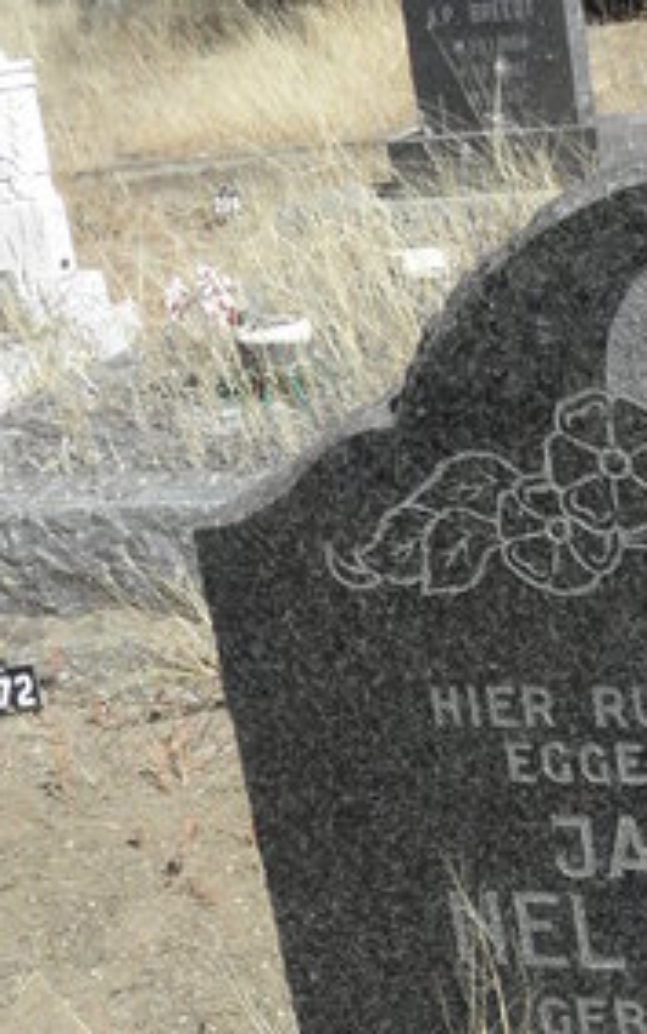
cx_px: 819
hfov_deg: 16.0
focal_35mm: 78
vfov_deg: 25.8
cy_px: 873
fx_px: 2199
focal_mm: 4.6
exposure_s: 1/250
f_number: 5.6
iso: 64
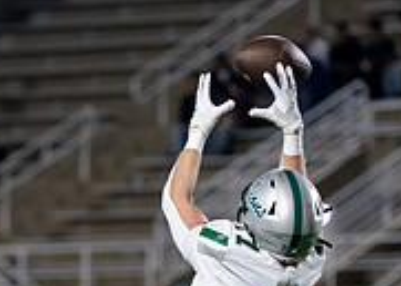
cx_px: 74
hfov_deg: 2.8
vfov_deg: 2.0
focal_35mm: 728
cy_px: 479
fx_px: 8285
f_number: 2.8
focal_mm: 167
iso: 3200
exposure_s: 1/1250
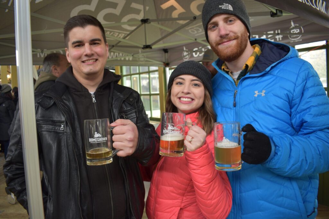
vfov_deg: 47.9
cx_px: 164
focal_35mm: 27
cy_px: 110
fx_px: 247
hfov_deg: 67.4
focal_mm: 18
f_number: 4
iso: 450
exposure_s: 1/60
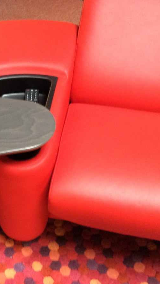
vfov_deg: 43.7
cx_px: 9
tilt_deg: -49.3
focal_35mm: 47
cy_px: 142
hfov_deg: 24.5
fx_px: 355
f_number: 2.4
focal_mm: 3.3
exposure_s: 1/24
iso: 160
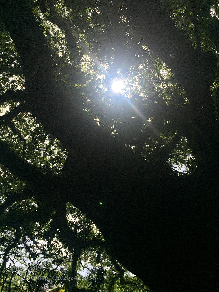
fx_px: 245
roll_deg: -12.7
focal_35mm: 29
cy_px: 146
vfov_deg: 61.7
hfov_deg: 48.2
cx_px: 110
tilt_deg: +41.7
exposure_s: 1/1721
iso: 32
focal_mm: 4.15
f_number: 2.2
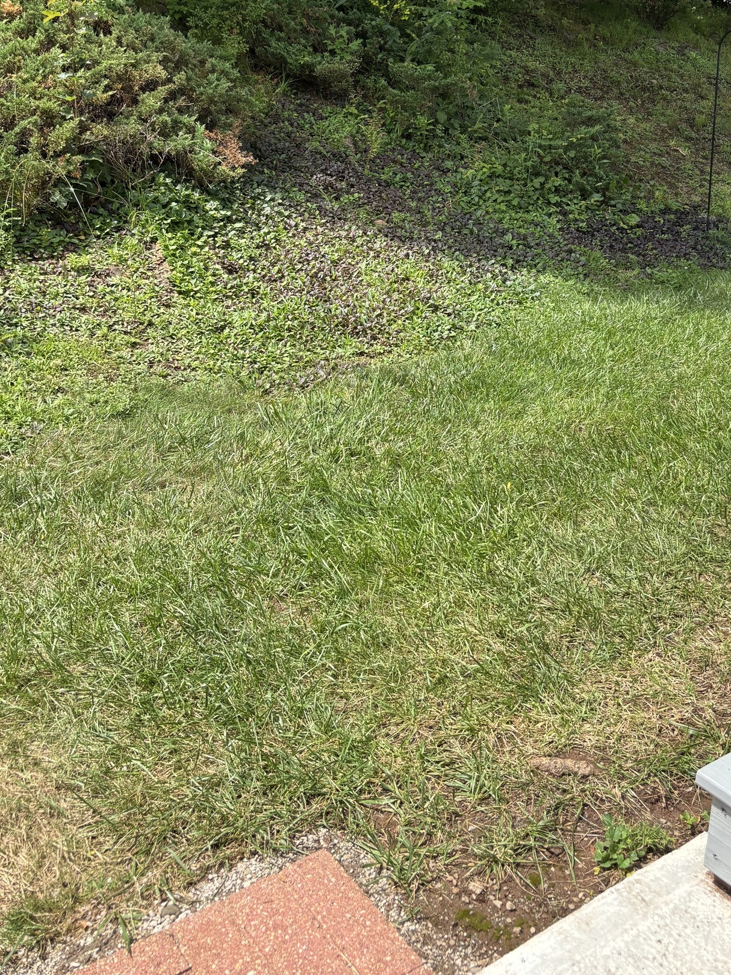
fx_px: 1042
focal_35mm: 37
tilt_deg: -14.0
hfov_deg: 38.6
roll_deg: -3.0
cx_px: 423
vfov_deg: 49.0
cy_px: 304
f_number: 1.6
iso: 50
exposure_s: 1/1205
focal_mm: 5.96
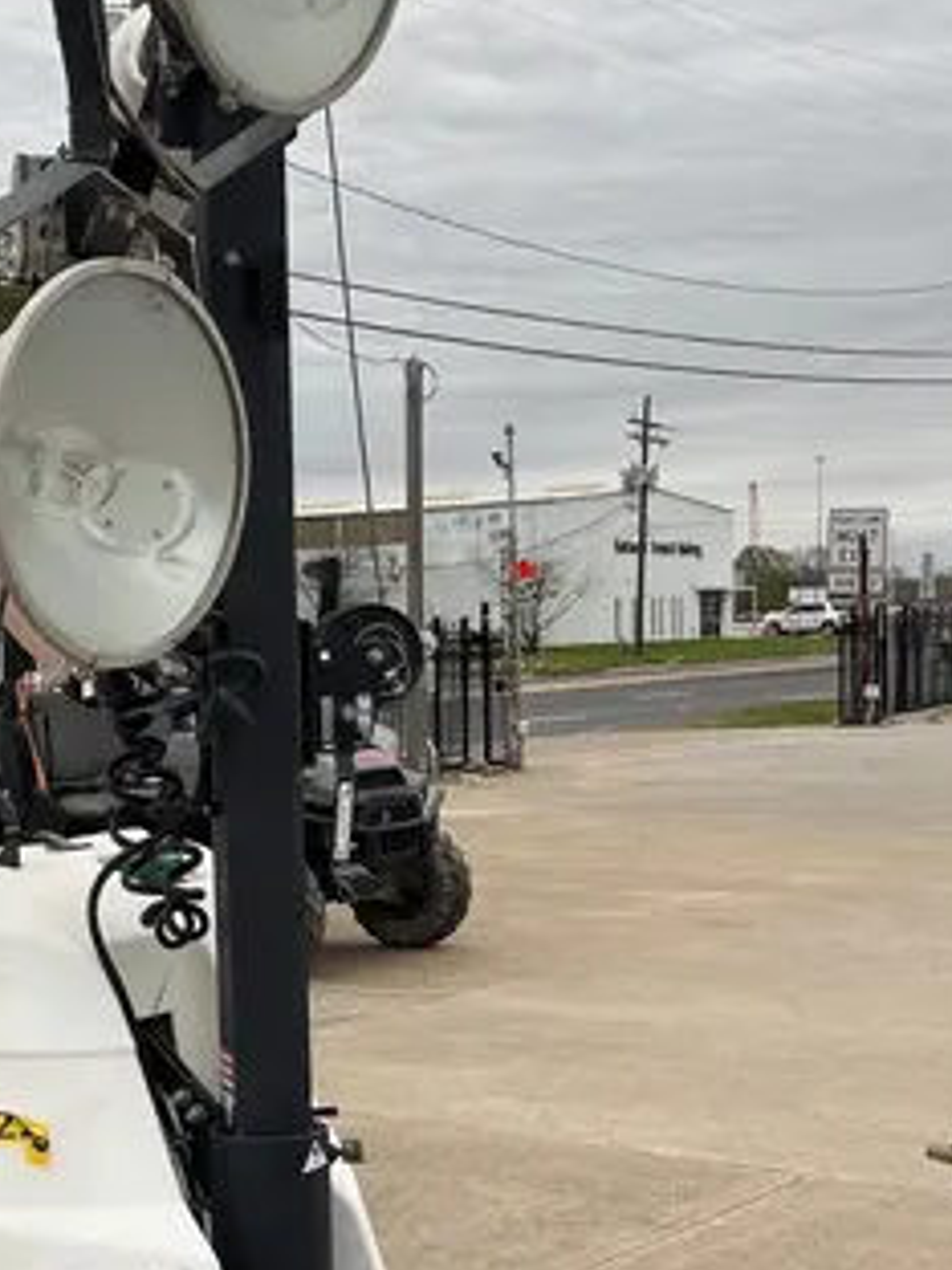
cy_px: 849
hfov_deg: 23.5
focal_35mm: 61
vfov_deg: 31.4
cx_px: 142
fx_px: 2237
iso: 50
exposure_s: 1/615
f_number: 1.6
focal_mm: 5.1
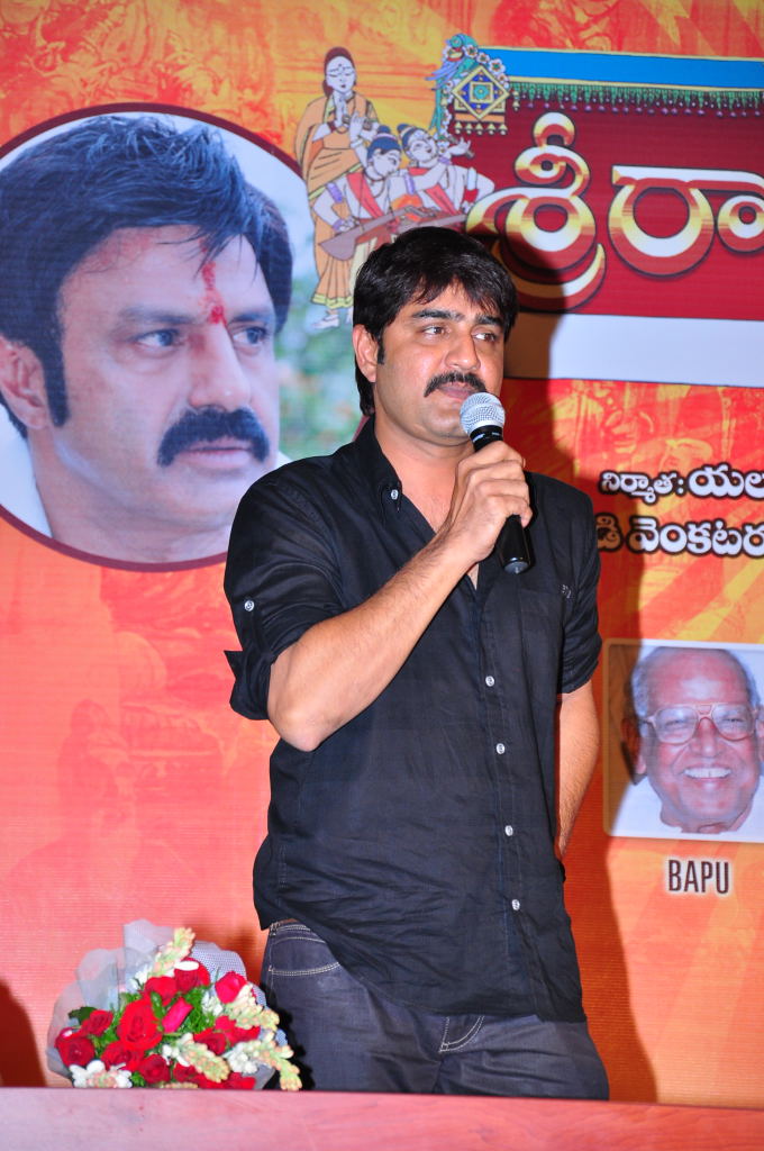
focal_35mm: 158
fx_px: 5027
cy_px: 576
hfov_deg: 8.7
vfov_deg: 13.1
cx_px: 382
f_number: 5.6
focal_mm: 105
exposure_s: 1/160
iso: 500
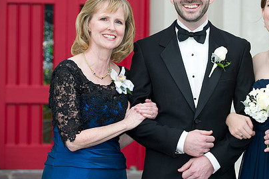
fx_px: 1016
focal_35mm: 136
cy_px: 52
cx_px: 183
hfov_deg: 15.0
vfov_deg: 10.1
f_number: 4
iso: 200
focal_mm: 95
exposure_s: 1/125
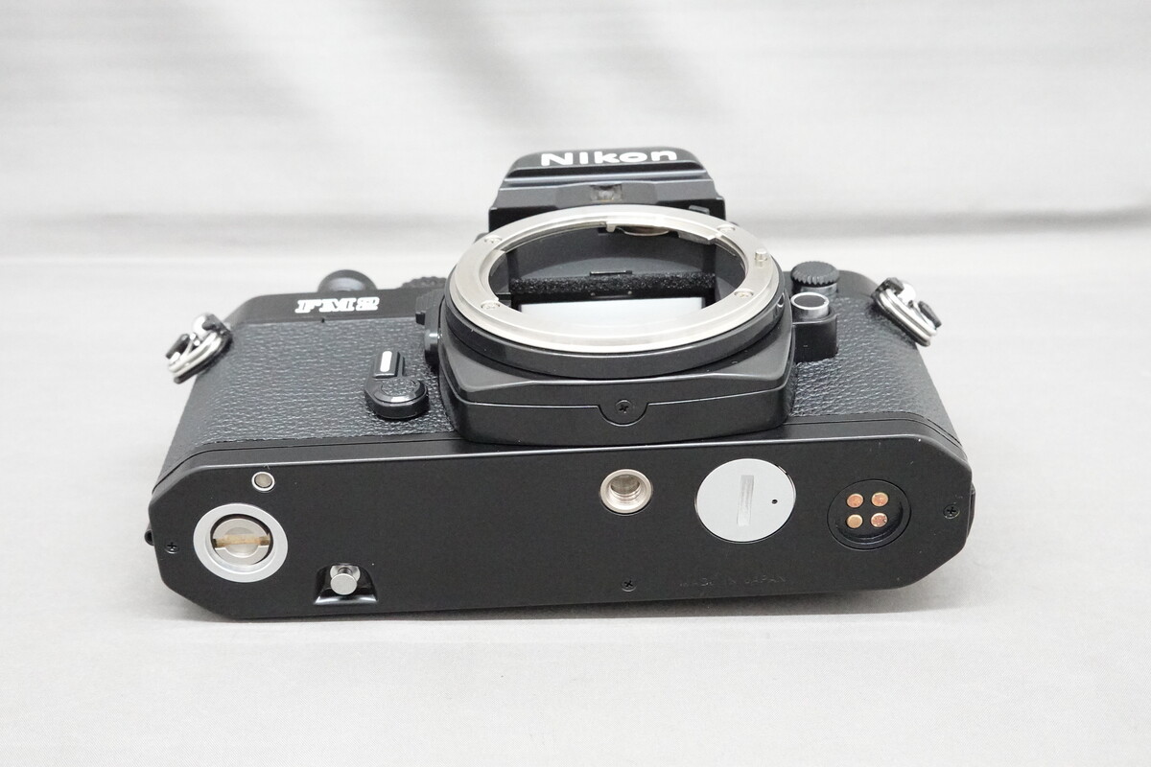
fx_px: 1694
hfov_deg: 37.5
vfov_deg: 25.5
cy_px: 384
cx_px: 576
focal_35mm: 53
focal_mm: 19.43
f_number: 5.6
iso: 5000
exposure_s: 1/60
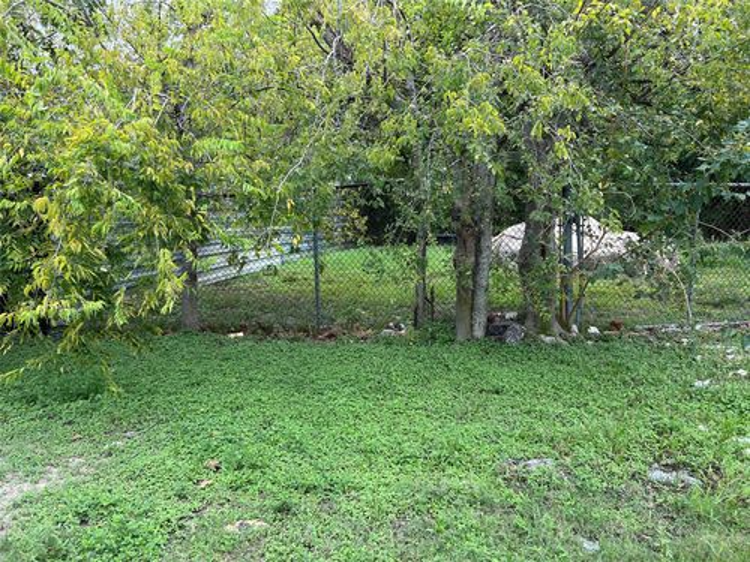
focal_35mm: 26
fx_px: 563
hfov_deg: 67.3
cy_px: 281
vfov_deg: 53.1
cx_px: 375
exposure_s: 1/728
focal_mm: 5.7
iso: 50
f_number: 1.5
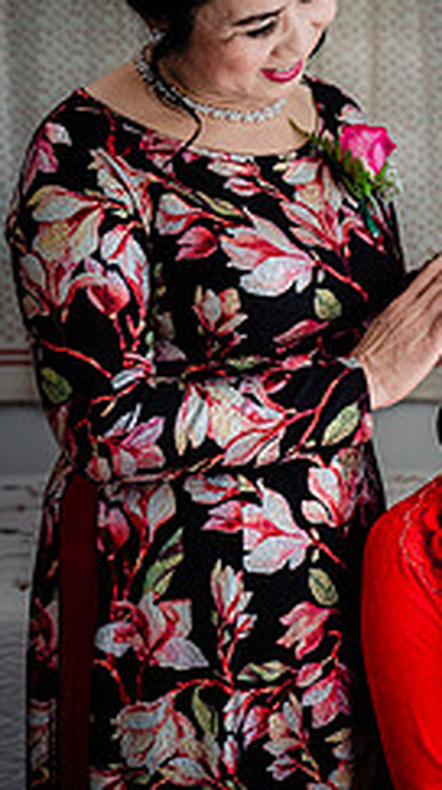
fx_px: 2405
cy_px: 420
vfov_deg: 18.6
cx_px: 682
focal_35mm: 115
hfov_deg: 10.1
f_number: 3.5
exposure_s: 1/250
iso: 250
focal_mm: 41
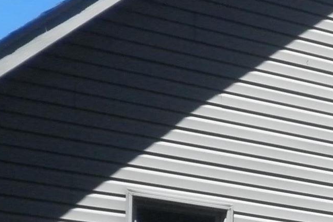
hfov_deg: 13.1
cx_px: 374
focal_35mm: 153
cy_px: 228
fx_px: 1416
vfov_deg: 8.9
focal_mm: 5.5
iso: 125
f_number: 8.4
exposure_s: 1/250
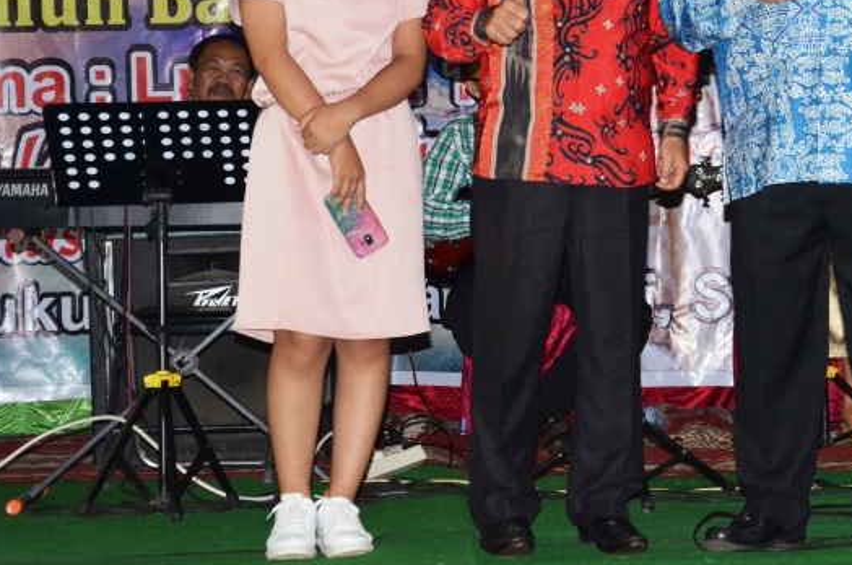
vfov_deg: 11.1
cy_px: 153
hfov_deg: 16.5
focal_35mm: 123
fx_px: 2905
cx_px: 720
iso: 800
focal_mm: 42
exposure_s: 1/60
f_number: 4.8
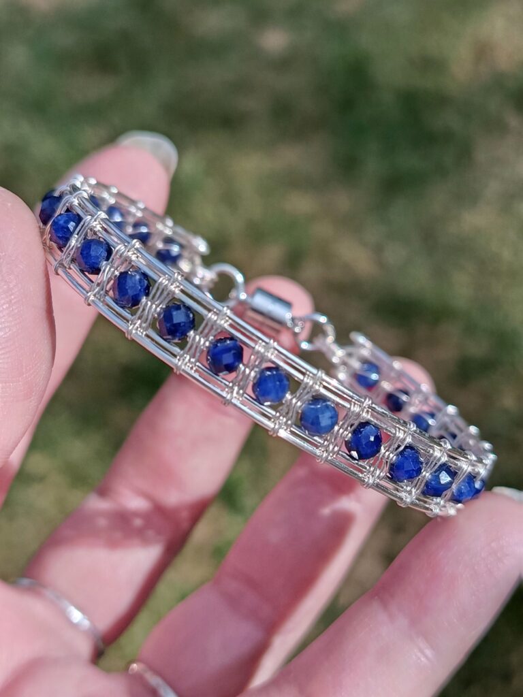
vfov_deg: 39.7
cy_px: 348
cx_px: 262
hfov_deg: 30.3
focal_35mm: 48
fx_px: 967
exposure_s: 1/449
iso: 50
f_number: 1.7
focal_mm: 5.24
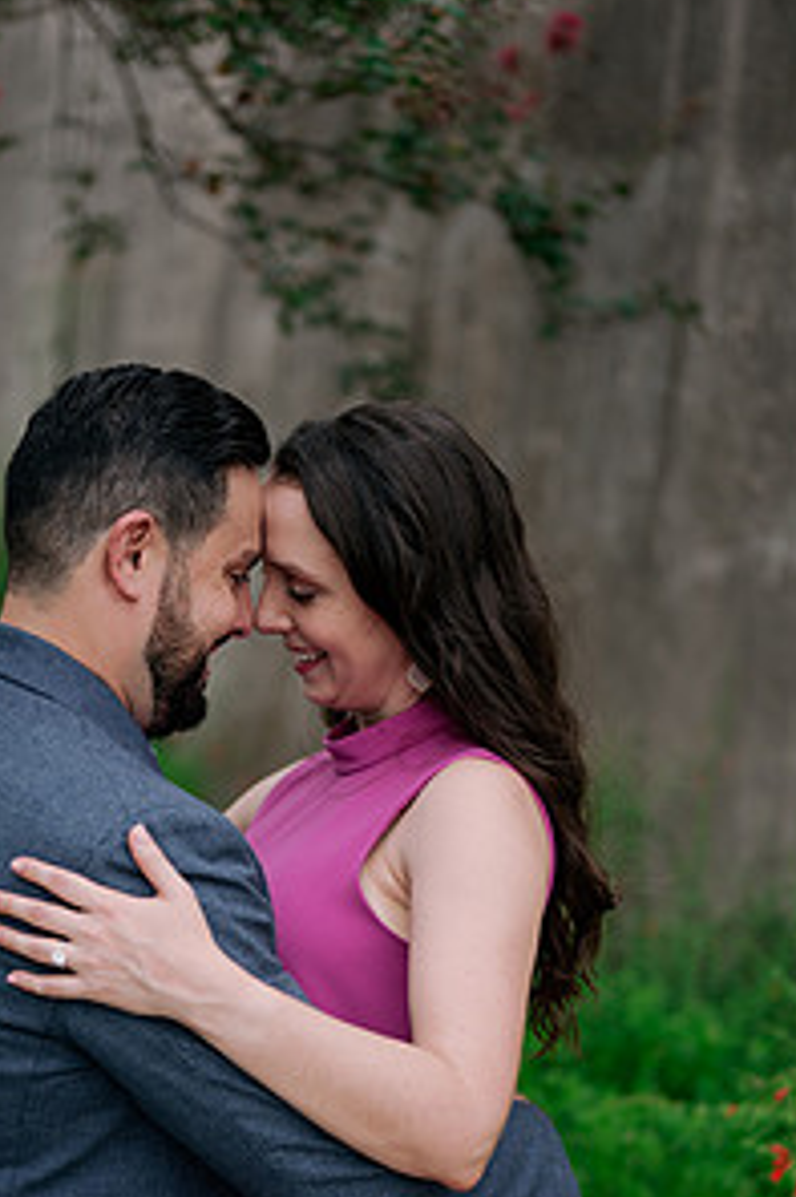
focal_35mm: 76
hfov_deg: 17.8
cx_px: 228
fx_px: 2523
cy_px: 878
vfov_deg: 26.4
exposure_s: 1/320
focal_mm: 50
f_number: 2
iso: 80
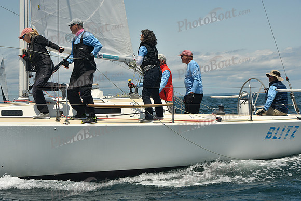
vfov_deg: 14.0
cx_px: 150
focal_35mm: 98
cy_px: 100
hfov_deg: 20.8
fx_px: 820
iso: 320
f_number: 9
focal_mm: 98
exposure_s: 1/640
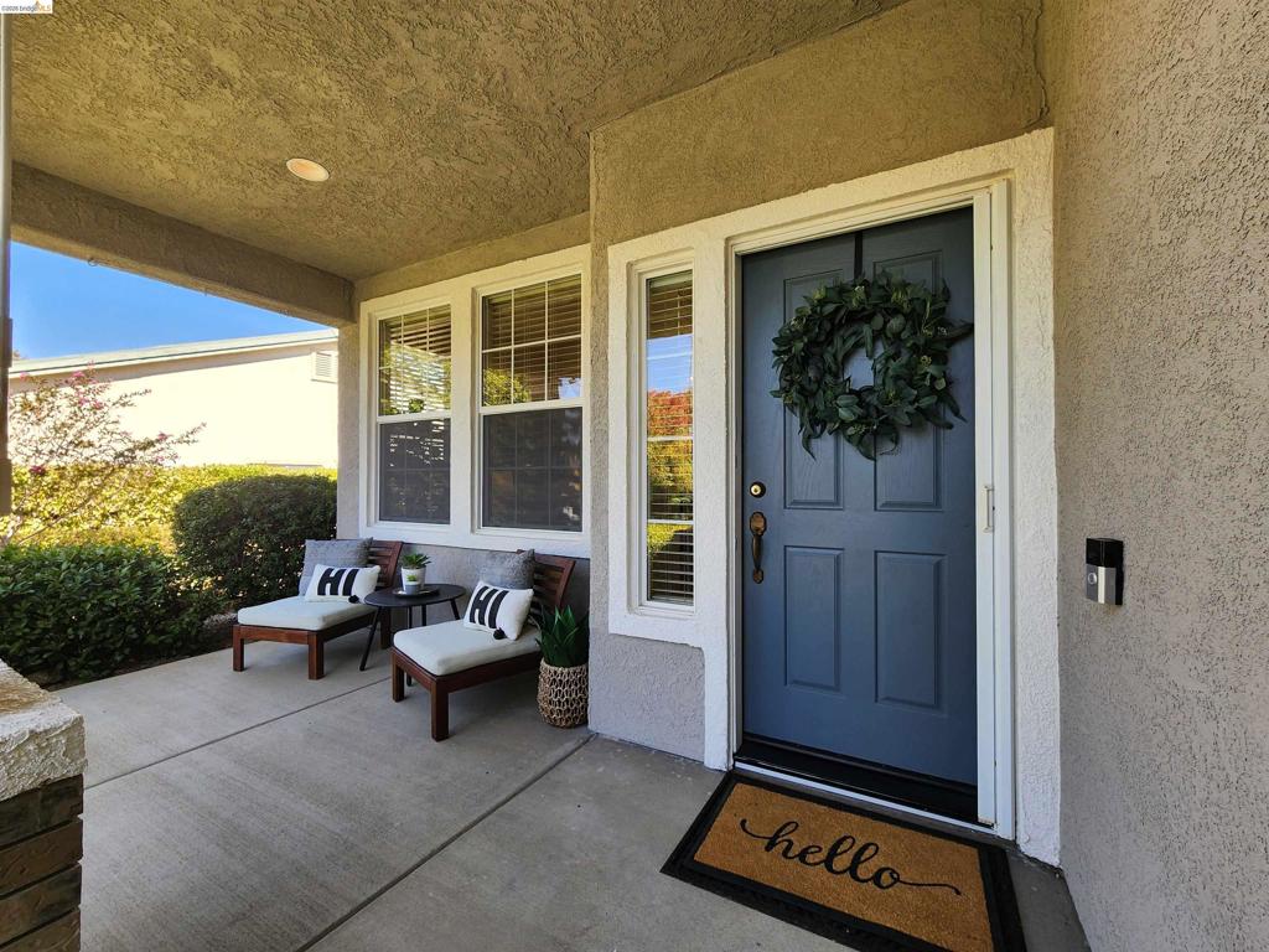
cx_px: 634
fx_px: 477
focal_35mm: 13
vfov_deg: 89.9
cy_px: 476
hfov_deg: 106.2
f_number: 2.2
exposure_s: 1/206
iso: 50
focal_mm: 2.2
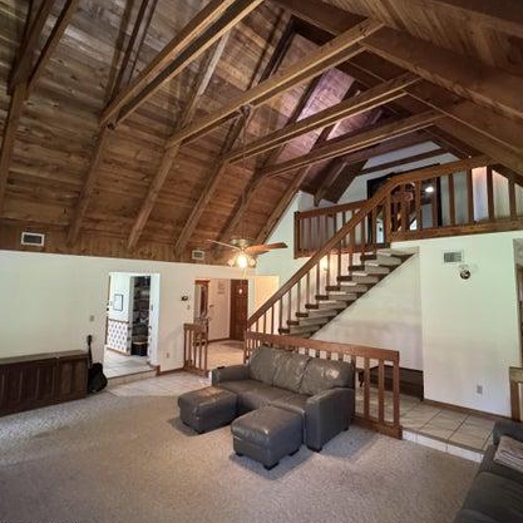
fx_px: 325
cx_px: 291
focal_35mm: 19
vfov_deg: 77.7
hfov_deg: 77.4
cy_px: 258
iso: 1000
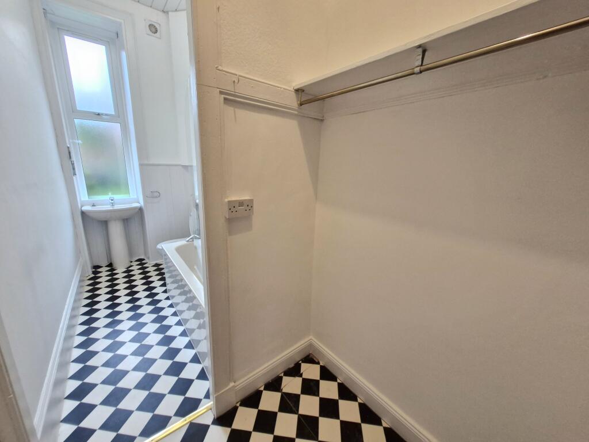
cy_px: 221
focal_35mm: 13
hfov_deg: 106.2
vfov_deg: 89.9
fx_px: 221
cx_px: 294
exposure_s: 1/50
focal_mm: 1.74
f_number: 2.2
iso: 160
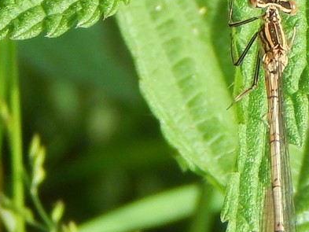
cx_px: 279
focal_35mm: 347
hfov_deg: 5.7
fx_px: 3098
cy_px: 158
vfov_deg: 4.3
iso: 125
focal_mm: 28.7
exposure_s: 1/100
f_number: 5.1
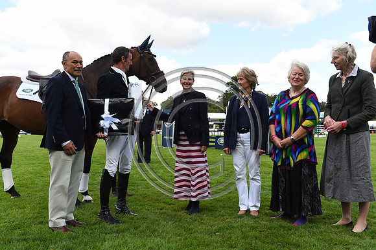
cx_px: 188
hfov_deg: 54.5
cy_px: 125
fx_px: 365
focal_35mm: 35
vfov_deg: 37.8
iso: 720
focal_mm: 35
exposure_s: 1/1600
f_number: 5.6
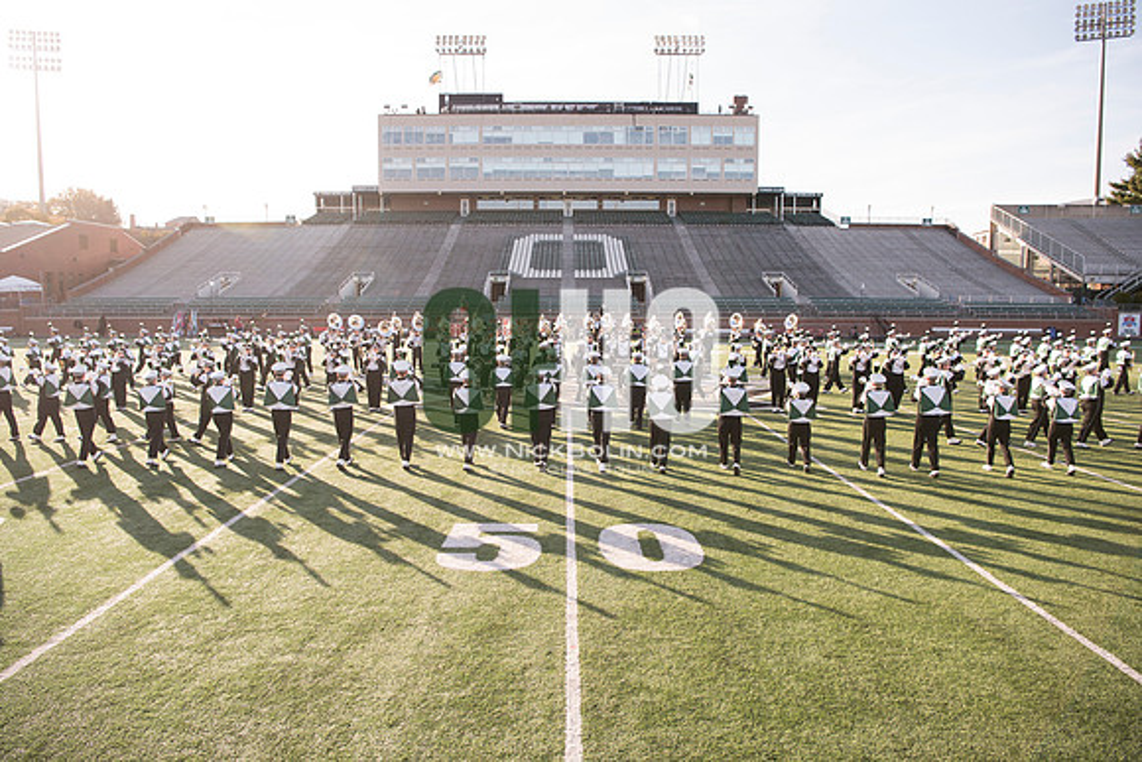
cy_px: 381
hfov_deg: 73.7
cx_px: 571
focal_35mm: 24
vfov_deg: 53.2
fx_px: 761
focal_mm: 24
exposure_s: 1/500
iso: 320
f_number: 5
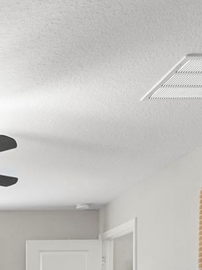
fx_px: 489
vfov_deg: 27.0
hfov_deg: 20.5
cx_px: -86
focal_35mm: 63
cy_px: 329
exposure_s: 1/10
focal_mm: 16.5
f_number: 9
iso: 2000
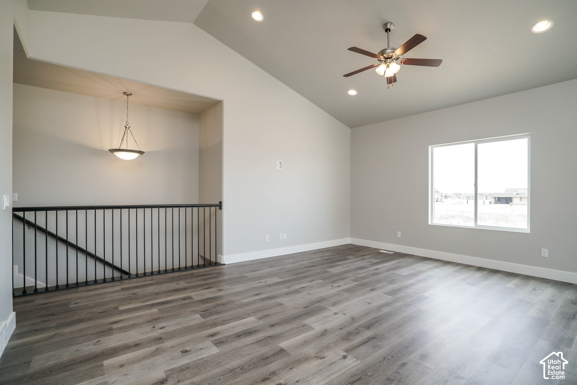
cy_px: 192
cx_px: 288
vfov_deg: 73.8
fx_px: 257
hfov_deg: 96.7
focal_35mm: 16
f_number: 6.3
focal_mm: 16
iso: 500
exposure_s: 1/125
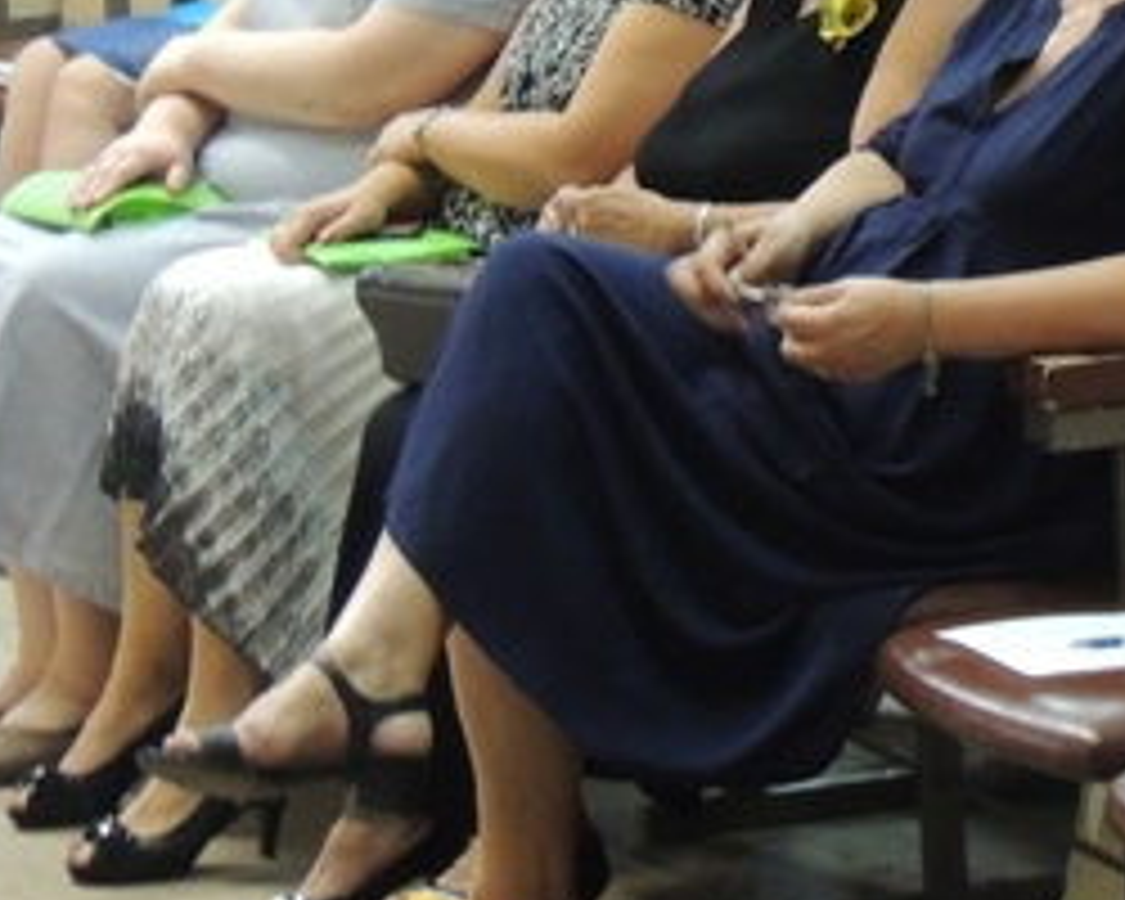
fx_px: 5727
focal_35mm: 172
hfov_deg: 11.0
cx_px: 1462
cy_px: 189
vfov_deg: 9.0
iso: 800
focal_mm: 9.8
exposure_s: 1/6
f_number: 3.7
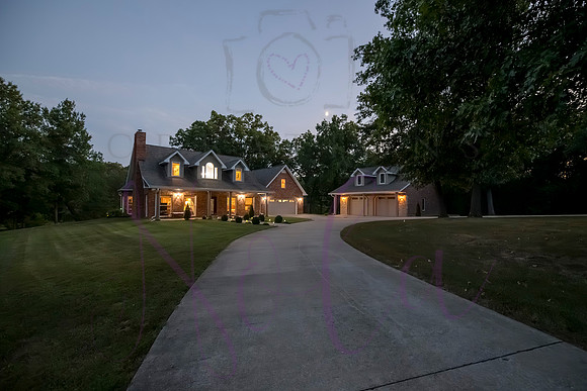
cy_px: 199
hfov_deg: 99.9
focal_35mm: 15
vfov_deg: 76.9
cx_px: 301
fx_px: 247
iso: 5000
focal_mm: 14
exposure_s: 1/60
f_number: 2.8
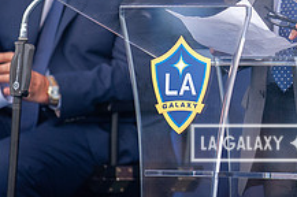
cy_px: -85
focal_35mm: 580
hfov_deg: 3.6
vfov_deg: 2.4
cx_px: 320
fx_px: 4778
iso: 1400
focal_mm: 200
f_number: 2.8
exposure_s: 1/1250
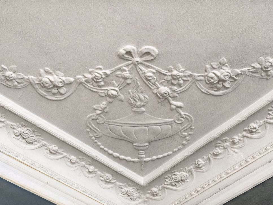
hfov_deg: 36.2
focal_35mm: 53
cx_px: 143
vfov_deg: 27.5
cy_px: 102
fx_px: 418
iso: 200
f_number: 8
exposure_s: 1/3.33
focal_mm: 32
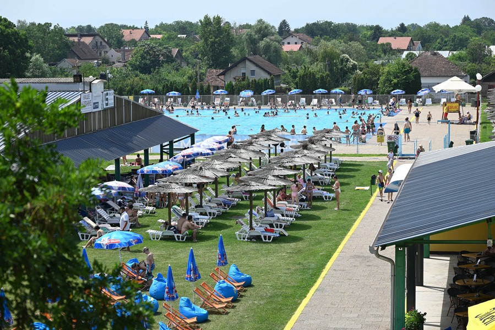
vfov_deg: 14.4
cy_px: 165
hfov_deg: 21.5
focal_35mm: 95
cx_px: 248
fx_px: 1307
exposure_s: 1/400
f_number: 7.1
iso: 100
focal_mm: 95
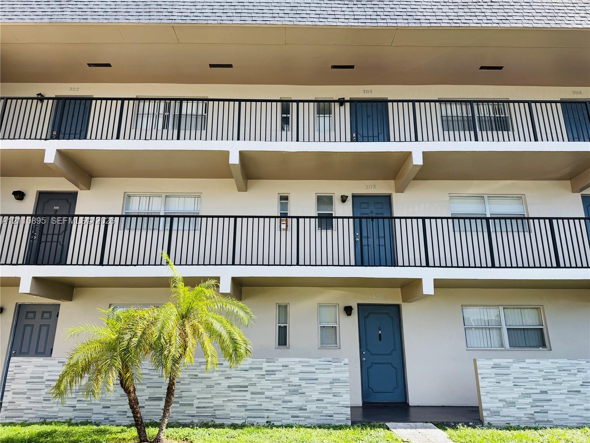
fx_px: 409
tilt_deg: +17.0
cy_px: 222
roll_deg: +0.5
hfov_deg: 71.6
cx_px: 295
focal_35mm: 24
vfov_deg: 56.8
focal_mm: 6.76
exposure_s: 1/2169
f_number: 1.78
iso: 80
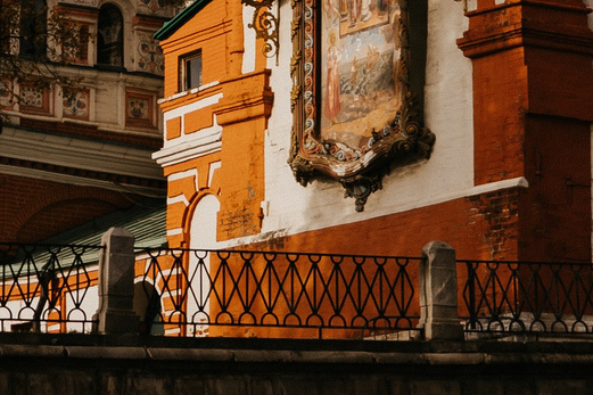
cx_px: 142
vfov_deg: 7.5
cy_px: -507
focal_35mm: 172
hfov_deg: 11.9
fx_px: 2832
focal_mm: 35
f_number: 4
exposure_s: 1/500
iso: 100
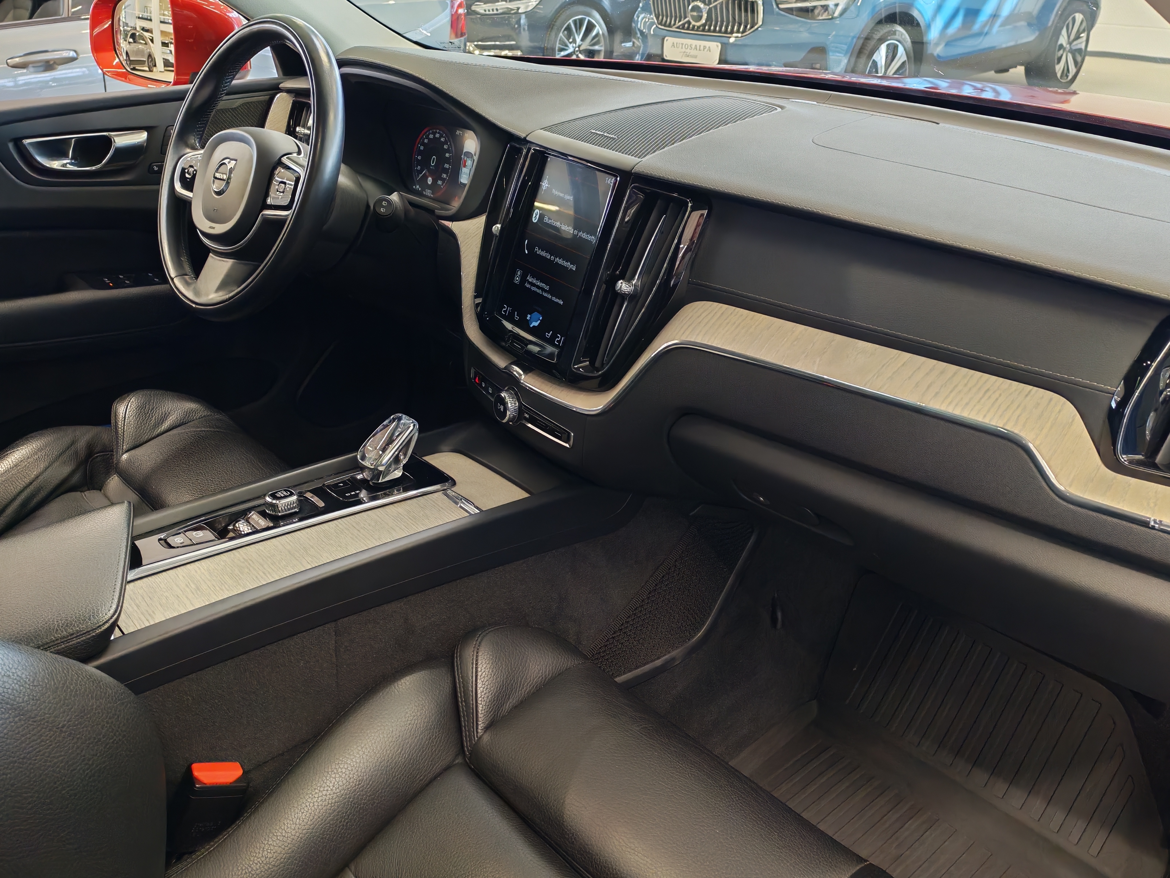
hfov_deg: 56.8
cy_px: 439
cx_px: 585
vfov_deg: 44.2
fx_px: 1082
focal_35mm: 32
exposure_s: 1/100
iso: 1397
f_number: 1.9
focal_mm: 6.12
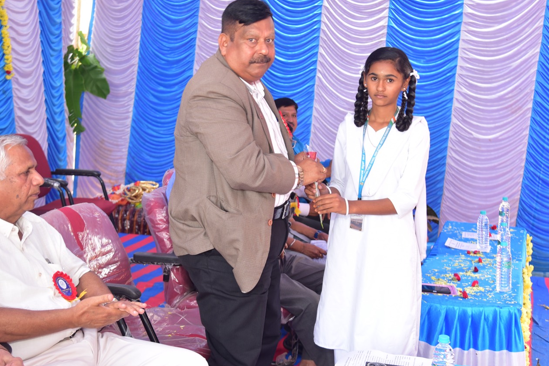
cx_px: 251
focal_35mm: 56
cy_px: 139
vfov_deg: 24.2
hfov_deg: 35.6
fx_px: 854
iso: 400
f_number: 4.5
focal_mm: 44
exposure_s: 1/80
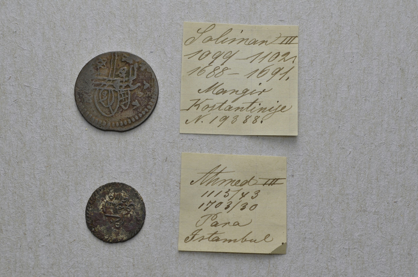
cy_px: 138
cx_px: 209
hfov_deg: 28.1
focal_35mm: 72
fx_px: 834
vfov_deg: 18.8
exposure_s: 1/250
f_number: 14
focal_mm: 48
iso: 400
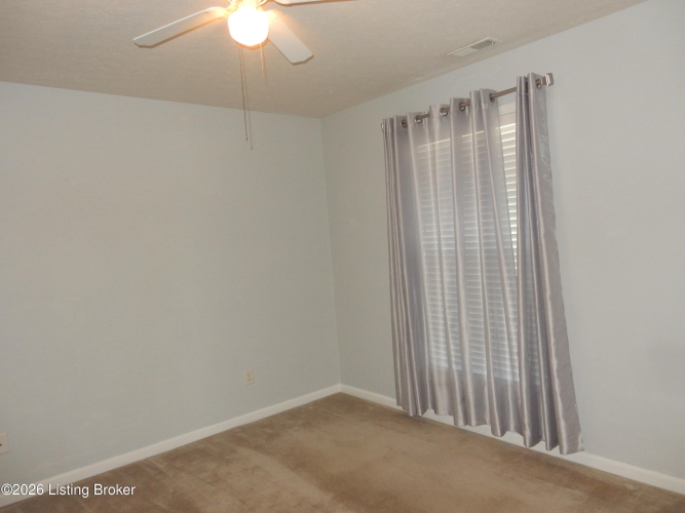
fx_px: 495
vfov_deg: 54.9
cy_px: 256
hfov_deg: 69.4
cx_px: 342
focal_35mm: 25
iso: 250
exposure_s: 1/30
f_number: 3.7
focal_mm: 4.5
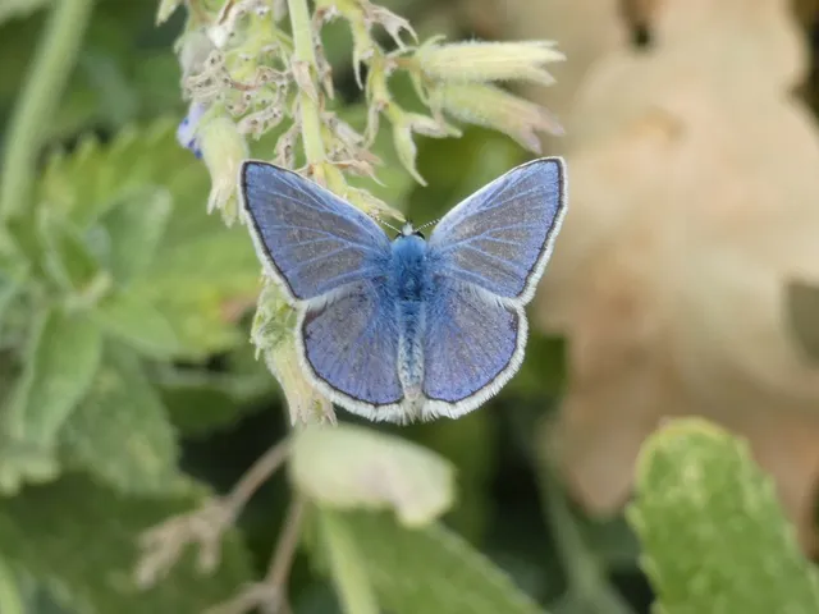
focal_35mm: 150
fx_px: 3549
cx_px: 410
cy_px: 307
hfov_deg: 13.2
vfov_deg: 9.9
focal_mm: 26.9
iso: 80
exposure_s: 1/100
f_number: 5.4
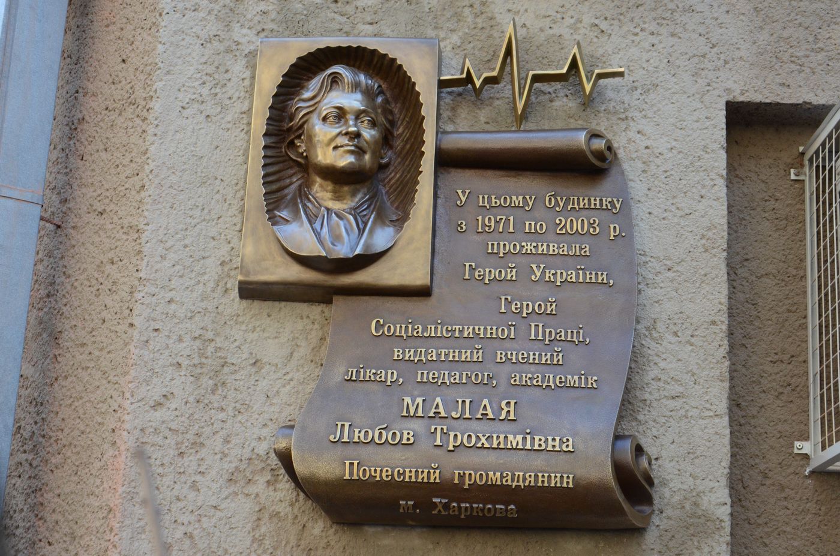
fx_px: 1467
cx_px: 420
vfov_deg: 21.5
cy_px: 278
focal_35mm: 63
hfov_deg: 32.0
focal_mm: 42
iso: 1000
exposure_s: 1/250
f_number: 8
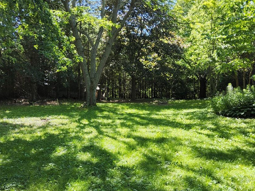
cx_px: 131
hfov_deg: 58.4
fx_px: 228
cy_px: 102
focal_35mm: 31
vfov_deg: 45.4
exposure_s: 1/120
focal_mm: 3.08
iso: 32
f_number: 2
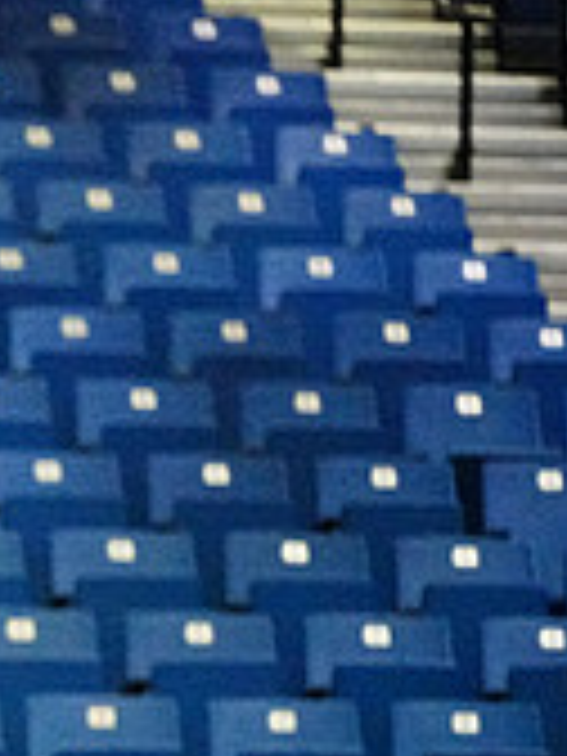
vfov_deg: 4.0
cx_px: -729
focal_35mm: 497
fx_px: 10854
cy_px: 794
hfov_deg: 3.0
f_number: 2.8
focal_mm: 150
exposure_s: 1/1600
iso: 25600
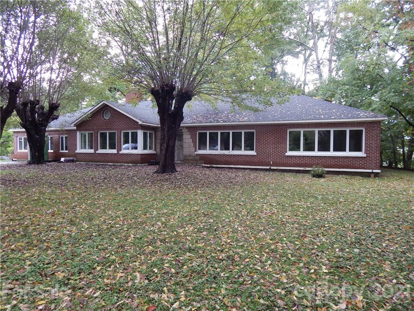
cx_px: 207
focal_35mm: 23
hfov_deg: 73.9
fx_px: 275
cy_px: 156
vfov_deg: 58.9
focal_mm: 4
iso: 125
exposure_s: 1/50
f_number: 3
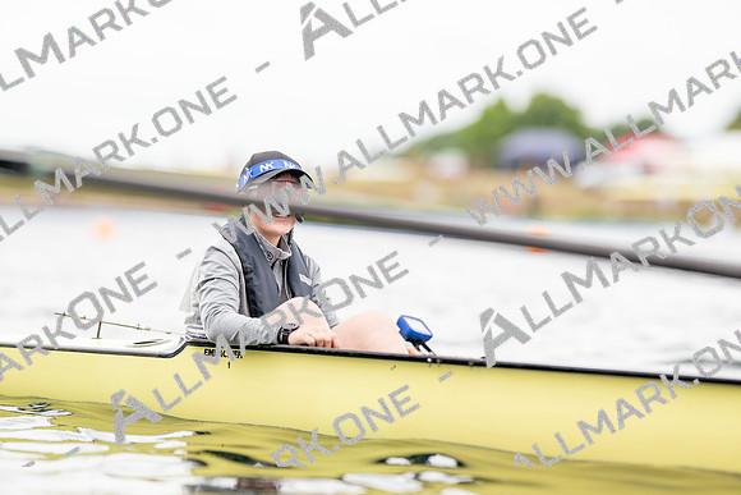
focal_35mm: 135
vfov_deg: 10.2
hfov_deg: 15.2
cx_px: 370
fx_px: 2779
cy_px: 248
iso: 64
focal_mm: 135
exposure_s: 1/1250
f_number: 1.8
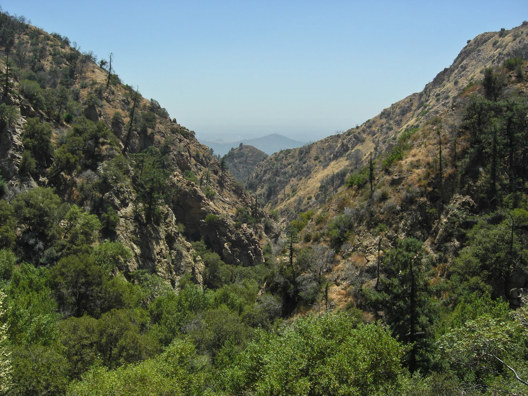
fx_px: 580
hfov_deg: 49.0
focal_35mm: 38
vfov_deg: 37.7
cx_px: 264
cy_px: 198
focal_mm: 7.9
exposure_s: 1/250
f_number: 8
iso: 80
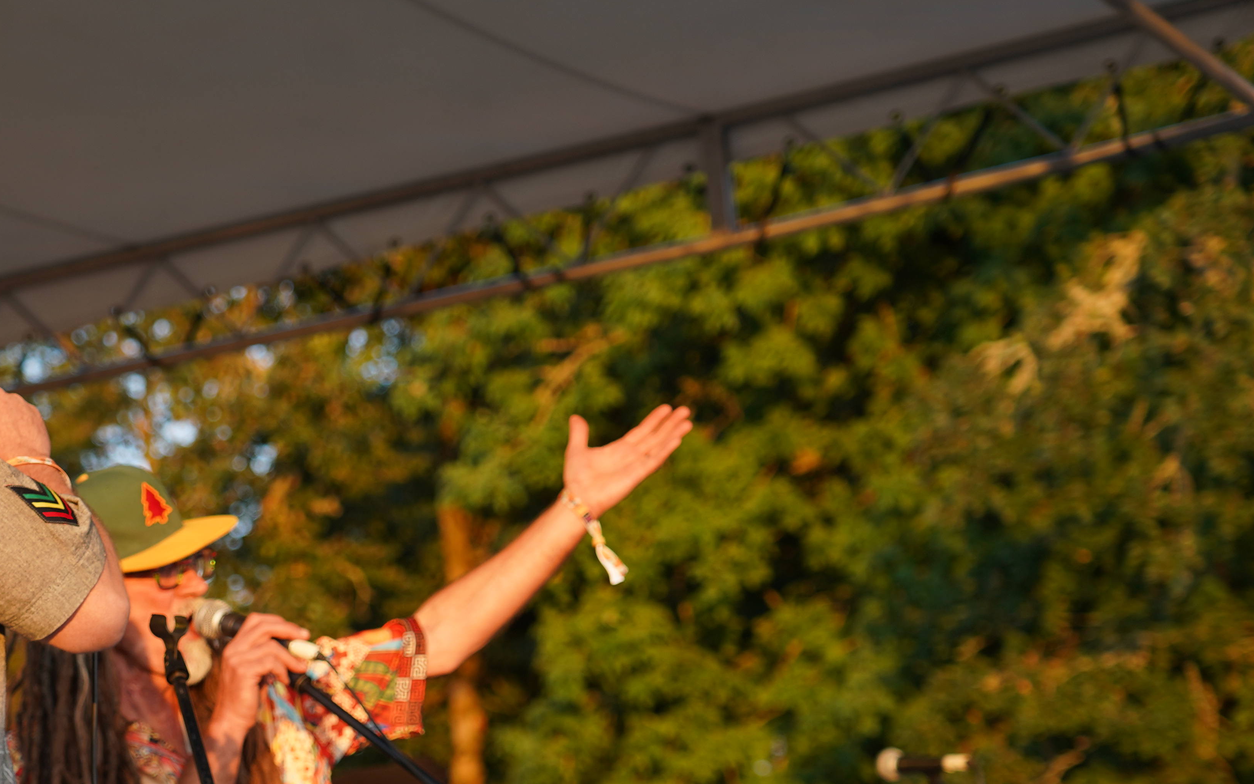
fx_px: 4408
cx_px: 274
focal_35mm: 129
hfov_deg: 16.1
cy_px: 698
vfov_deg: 10.1
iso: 200
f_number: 4
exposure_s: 1/160
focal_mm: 69
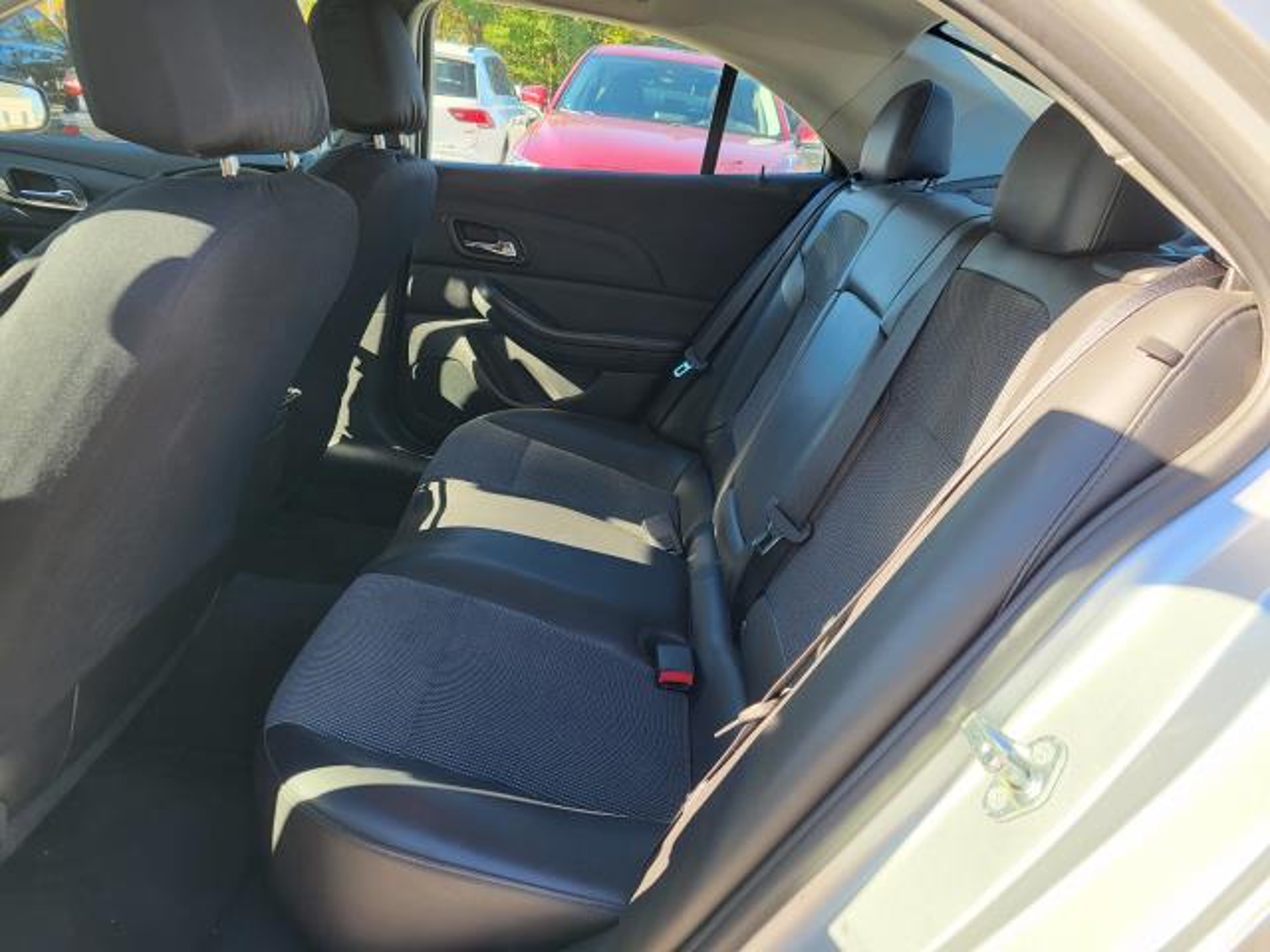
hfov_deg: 67.3
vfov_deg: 53.1
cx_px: 635
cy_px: 476
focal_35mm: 26
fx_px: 954
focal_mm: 5.4
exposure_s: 1/171
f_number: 1.8
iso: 40
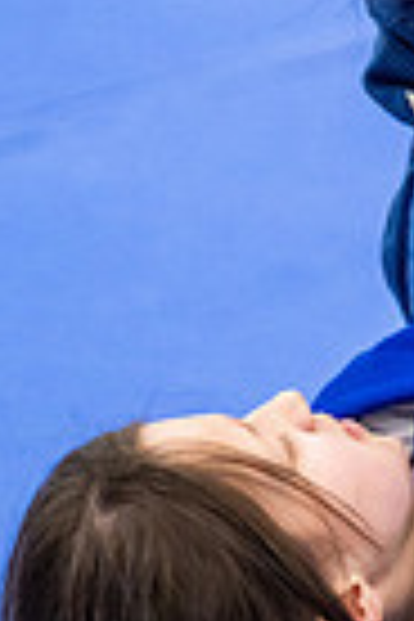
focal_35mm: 571
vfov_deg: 3.6
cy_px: 25
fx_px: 9849
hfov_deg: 2.4
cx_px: 716
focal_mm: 136
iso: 4000
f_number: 2.8
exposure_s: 1/640
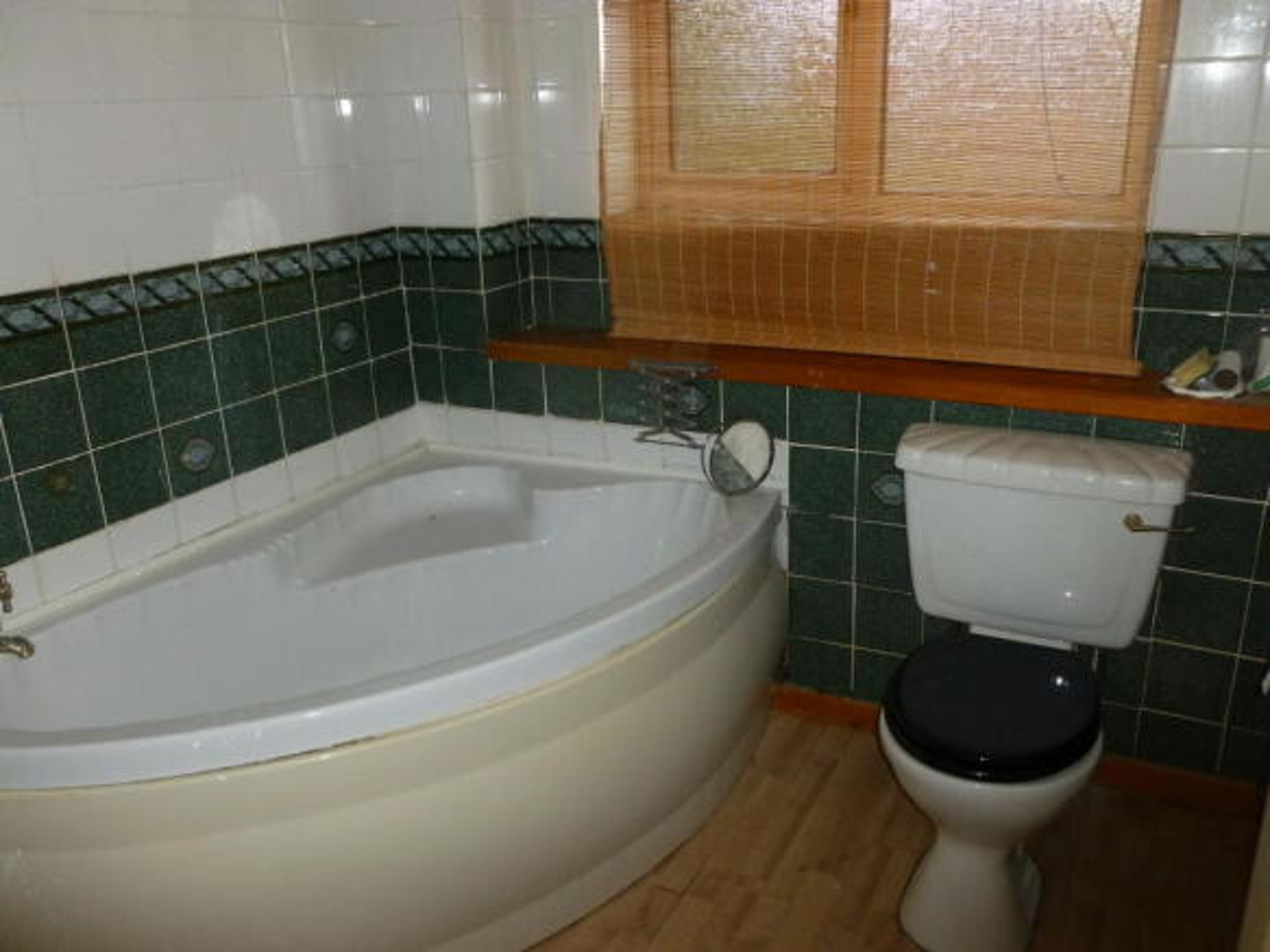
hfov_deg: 63.5
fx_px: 1027
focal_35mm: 28
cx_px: 635
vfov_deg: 49.7
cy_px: 476
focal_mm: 5
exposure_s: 1/60
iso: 250
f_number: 3.3
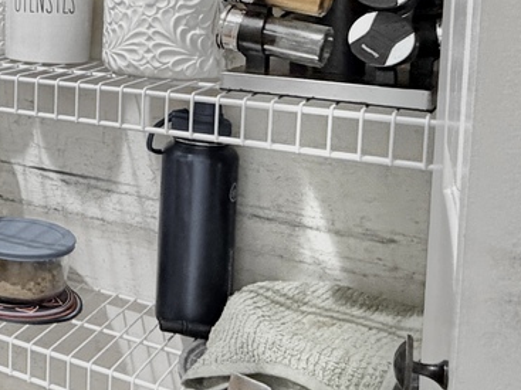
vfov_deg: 25.5
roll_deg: +0.6
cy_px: 24
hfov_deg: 27.9
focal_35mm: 55
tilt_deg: -4.7
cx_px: -185
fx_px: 828
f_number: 2.2
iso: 320
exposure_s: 1/60
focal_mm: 2.22
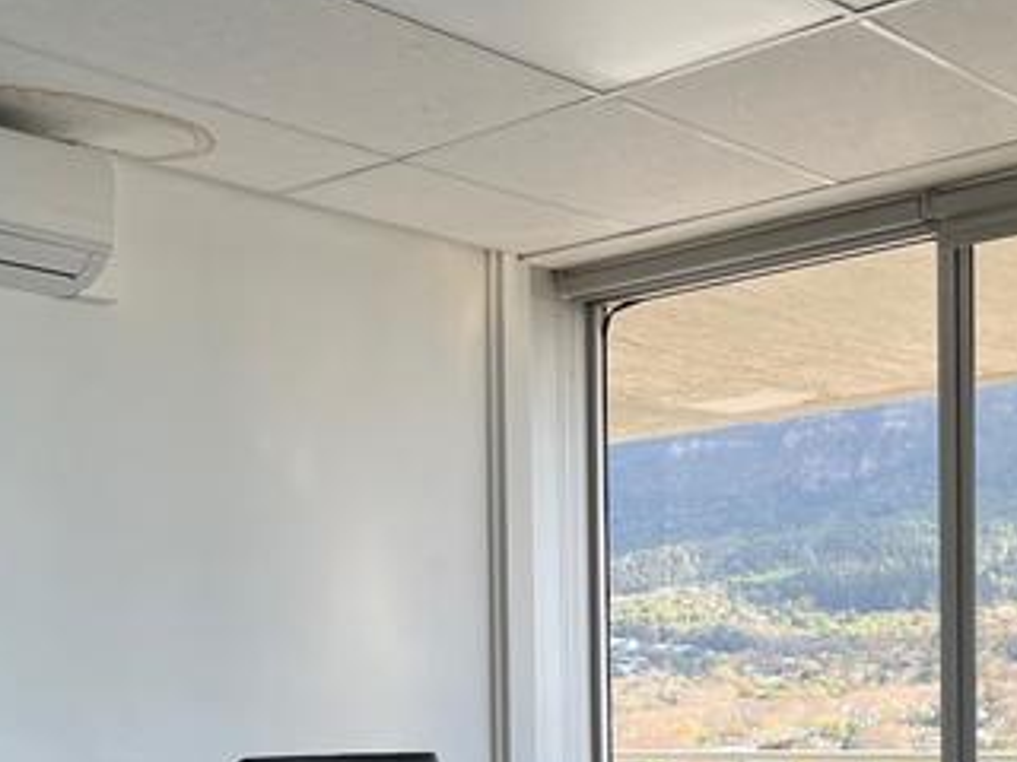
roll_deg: +0.6
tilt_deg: -1.4
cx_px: 626
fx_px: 1910
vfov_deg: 21.8
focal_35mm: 65
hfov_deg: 29.7
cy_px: 765
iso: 40
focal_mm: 5.1
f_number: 1.6
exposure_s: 1/122
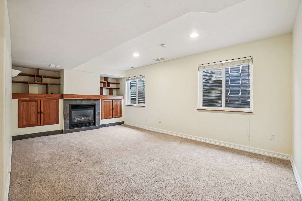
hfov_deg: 100.4
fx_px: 126
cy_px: 100
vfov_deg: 77.3
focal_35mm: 15
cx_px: 151
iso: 400
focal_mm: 10
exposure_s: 1/8
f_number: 8
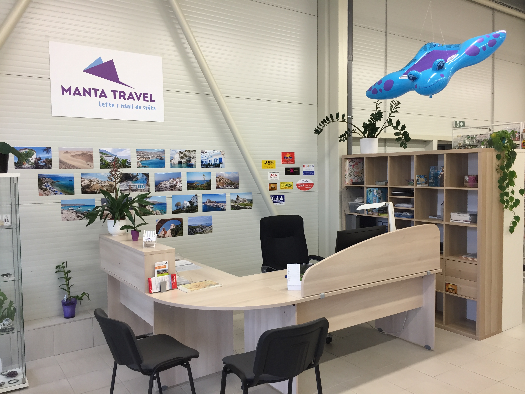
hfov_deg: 61.7
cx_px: 262
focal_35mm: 29
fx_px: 440
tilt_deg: -2.9
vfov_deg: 48.2
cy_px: 197
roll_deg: +1.0
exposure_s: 1/33
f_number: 2.2
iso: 32
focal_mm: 4.15
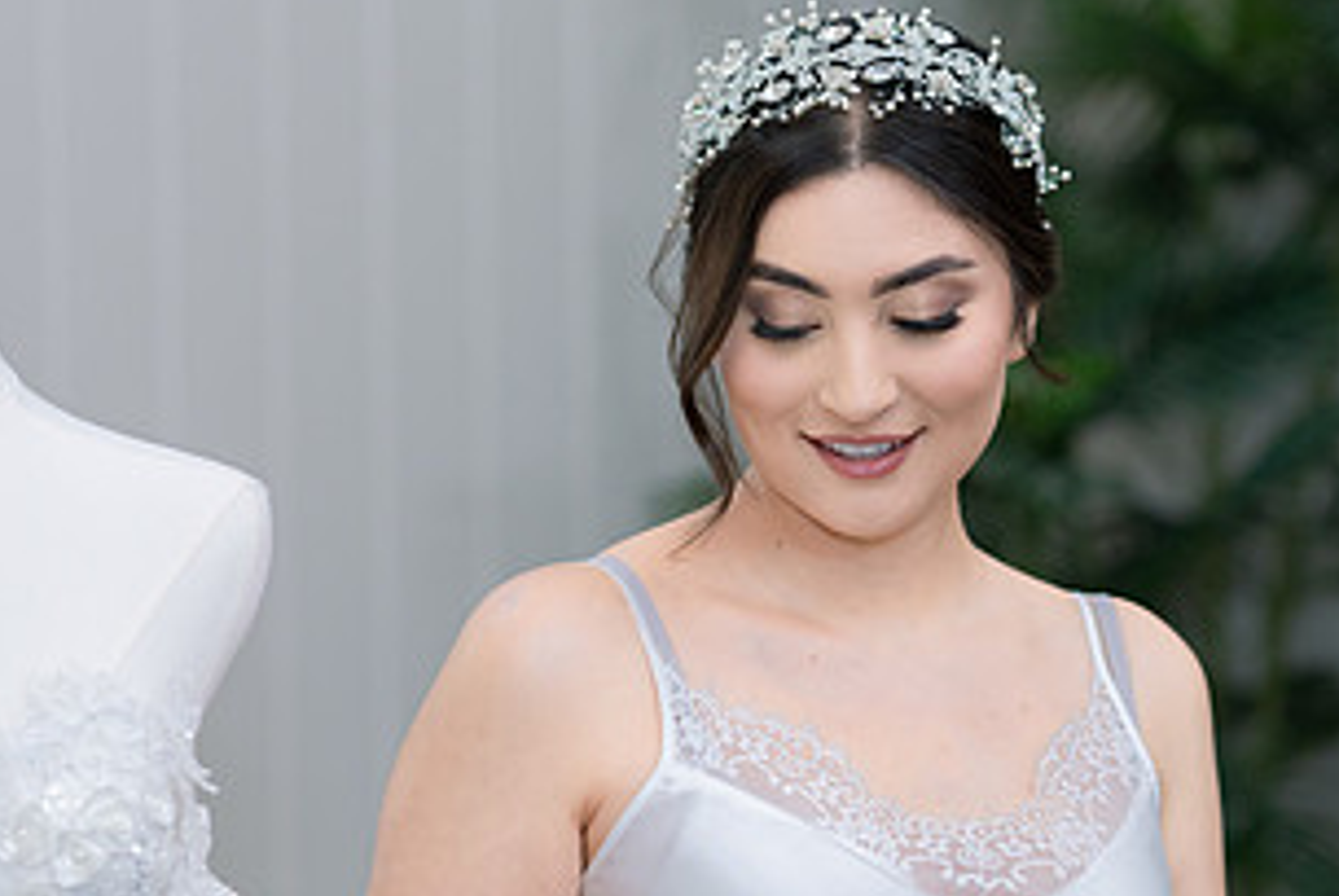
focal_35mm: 168
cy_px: 661
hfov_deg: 12.2
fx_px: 6254
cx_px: 421
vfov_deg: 8.2
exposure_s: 1/200
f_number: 2
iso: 640
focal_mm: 85
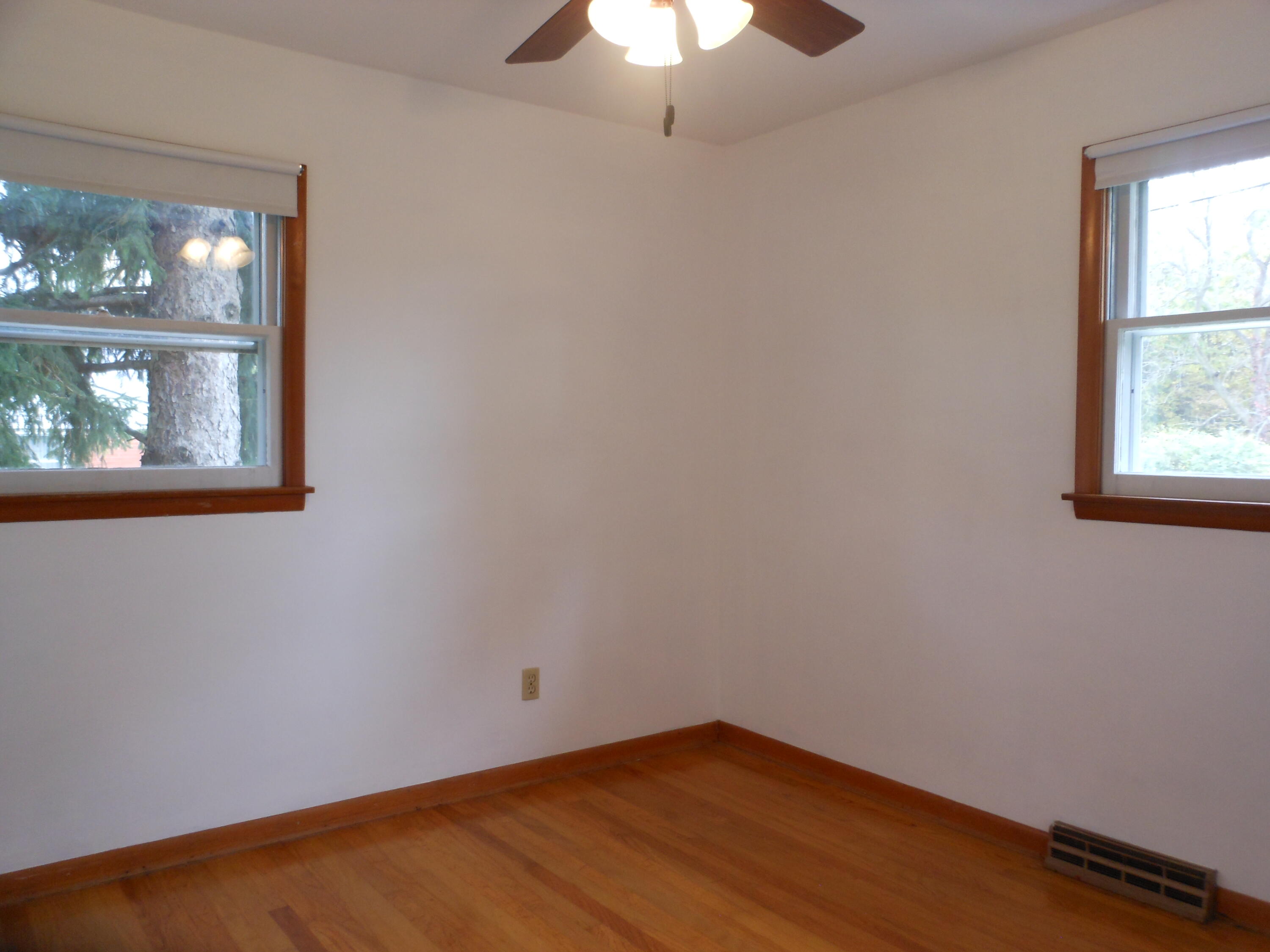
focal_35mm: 28
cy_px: 476
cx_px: 635
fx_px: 1027
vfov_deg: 49.7
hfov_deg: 63.4
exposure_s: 1/30
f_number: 3.7
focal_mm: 5
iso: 160
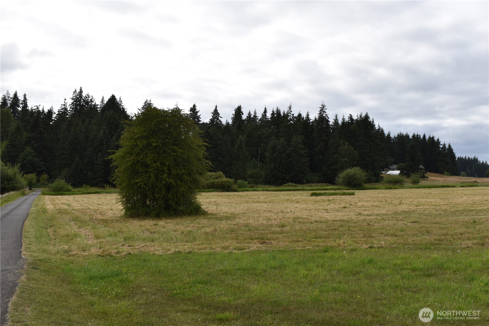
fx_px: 530
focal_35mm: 39
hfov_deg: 49.6
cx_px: 244
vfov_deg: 34.2
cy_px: 163
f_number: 10
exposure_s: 1/200
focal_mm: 26
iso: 100
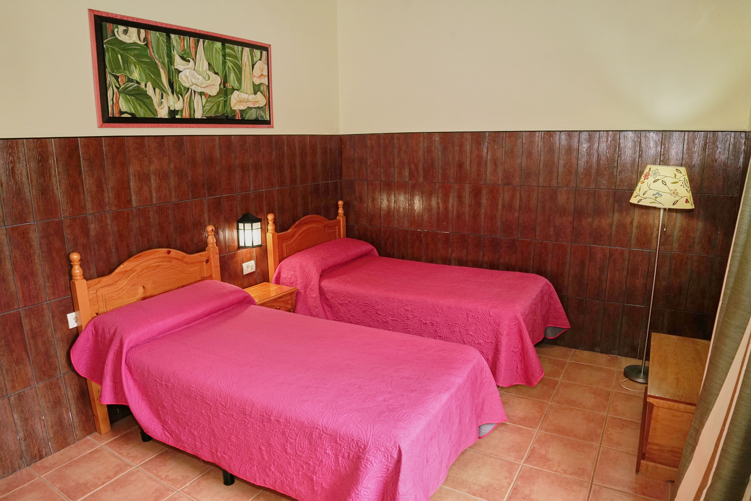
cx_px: 376
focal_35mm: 24
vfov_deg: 53.1
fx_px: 501
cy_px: 250
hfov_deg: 73.7
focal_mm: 24
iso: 640
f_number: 2.8
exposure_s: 1/160
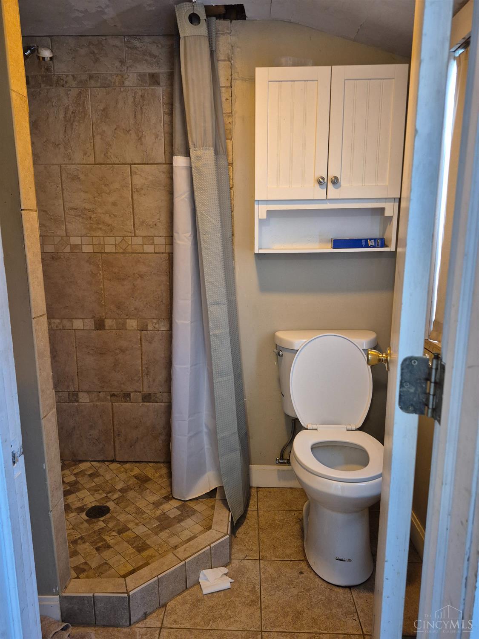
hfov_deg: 58.9
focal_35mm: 23
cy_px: 320
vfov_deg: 73.9
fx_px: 424
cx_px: 240
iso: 640
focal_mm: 5.4
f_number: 1.8
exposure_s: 1/60
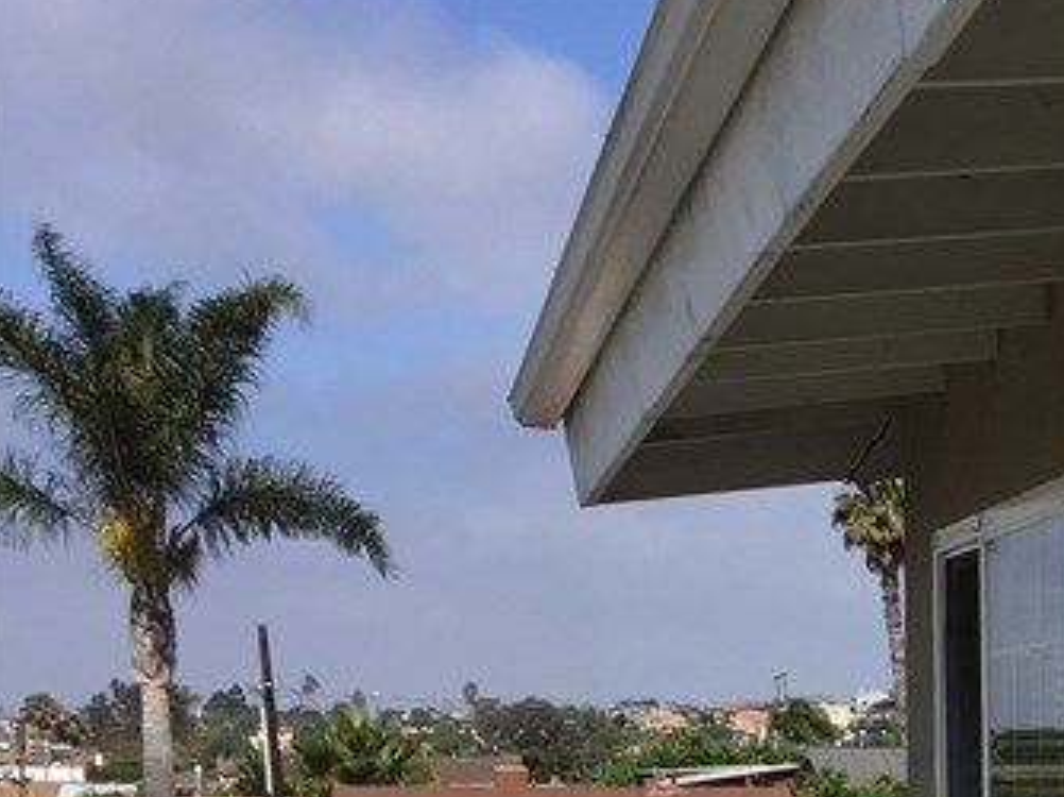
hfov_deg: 19.2
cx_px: 1612
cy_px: 896
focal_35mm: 89
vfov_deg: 16.1
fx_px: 2734
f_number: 2.2
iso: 32
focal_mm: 4.15
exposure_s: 1/2639
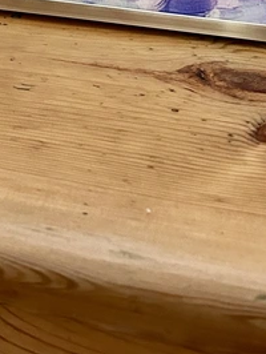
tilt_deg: -9.2
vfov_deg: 18.9
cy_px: -230
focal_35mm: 86
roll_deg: +0.8
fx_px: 880
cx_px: 74
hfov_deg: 17.1
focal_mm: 5.7
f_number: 1.5
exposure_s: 1/60
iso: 400
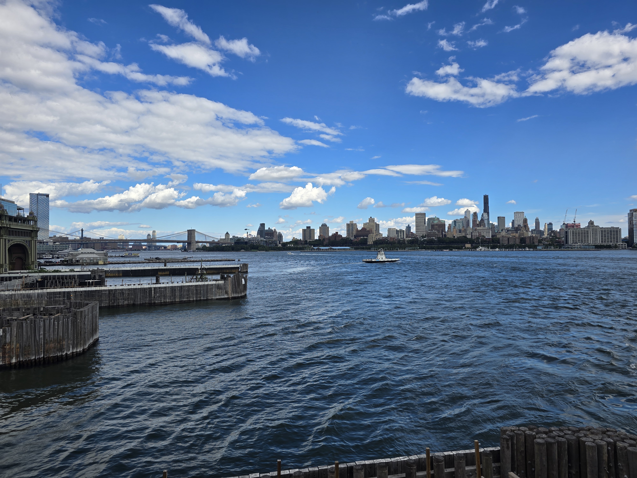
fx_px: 423
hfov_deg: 73.9
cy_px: 239
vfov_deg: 58.9
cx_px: 318
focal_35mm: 23
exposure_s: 1/852
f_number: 1.7
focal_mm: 6.3
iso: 12
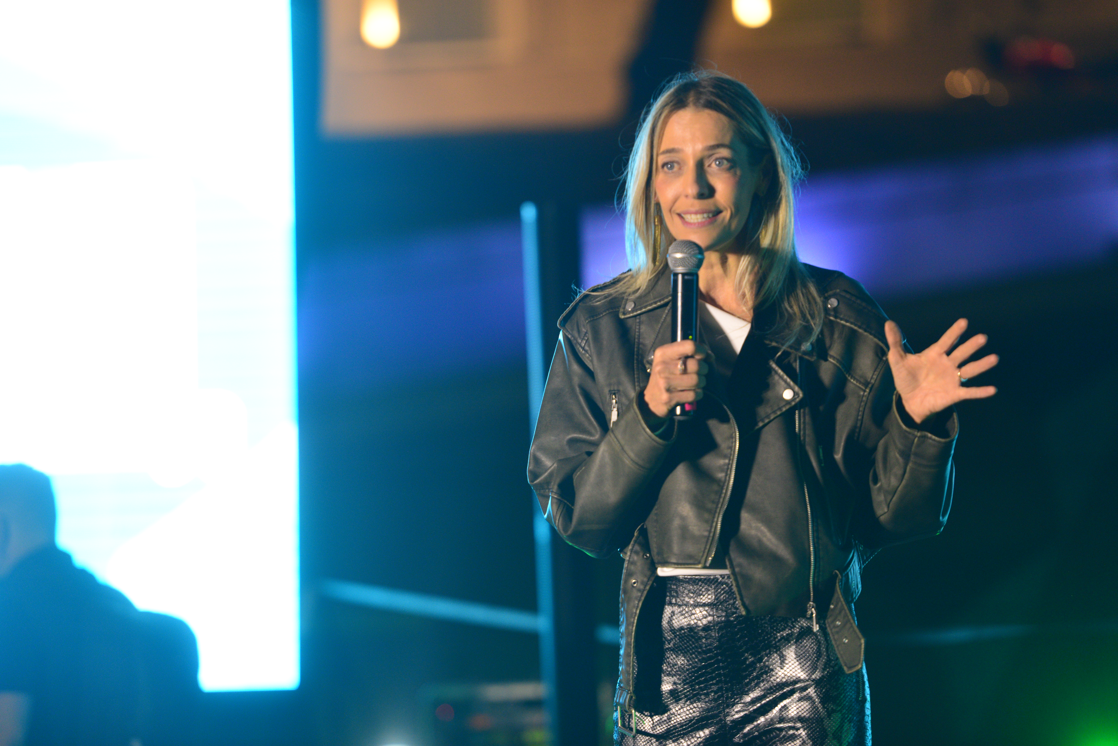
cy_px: 373
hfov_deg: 11.7
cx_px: 559
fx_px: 5436
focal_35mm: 175
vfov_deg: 7.9
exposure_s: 1/320
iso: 1600
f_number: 2.8
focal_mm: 175
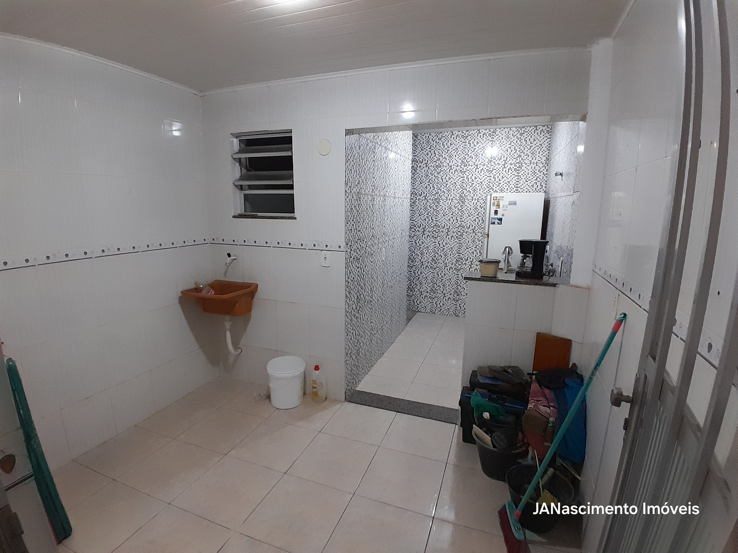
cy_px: 276
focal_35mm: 17
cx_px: 369
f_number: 2.2
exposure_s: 1/24
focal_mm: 1.46
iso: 320
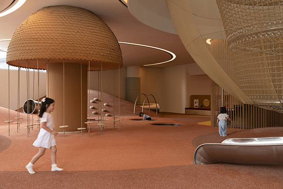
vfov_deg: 37.8
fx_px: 275
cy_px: 94
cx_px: 142
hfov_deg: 54.5
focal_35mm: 35
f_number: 4.5
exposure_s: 1/80
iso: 500
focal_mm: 35
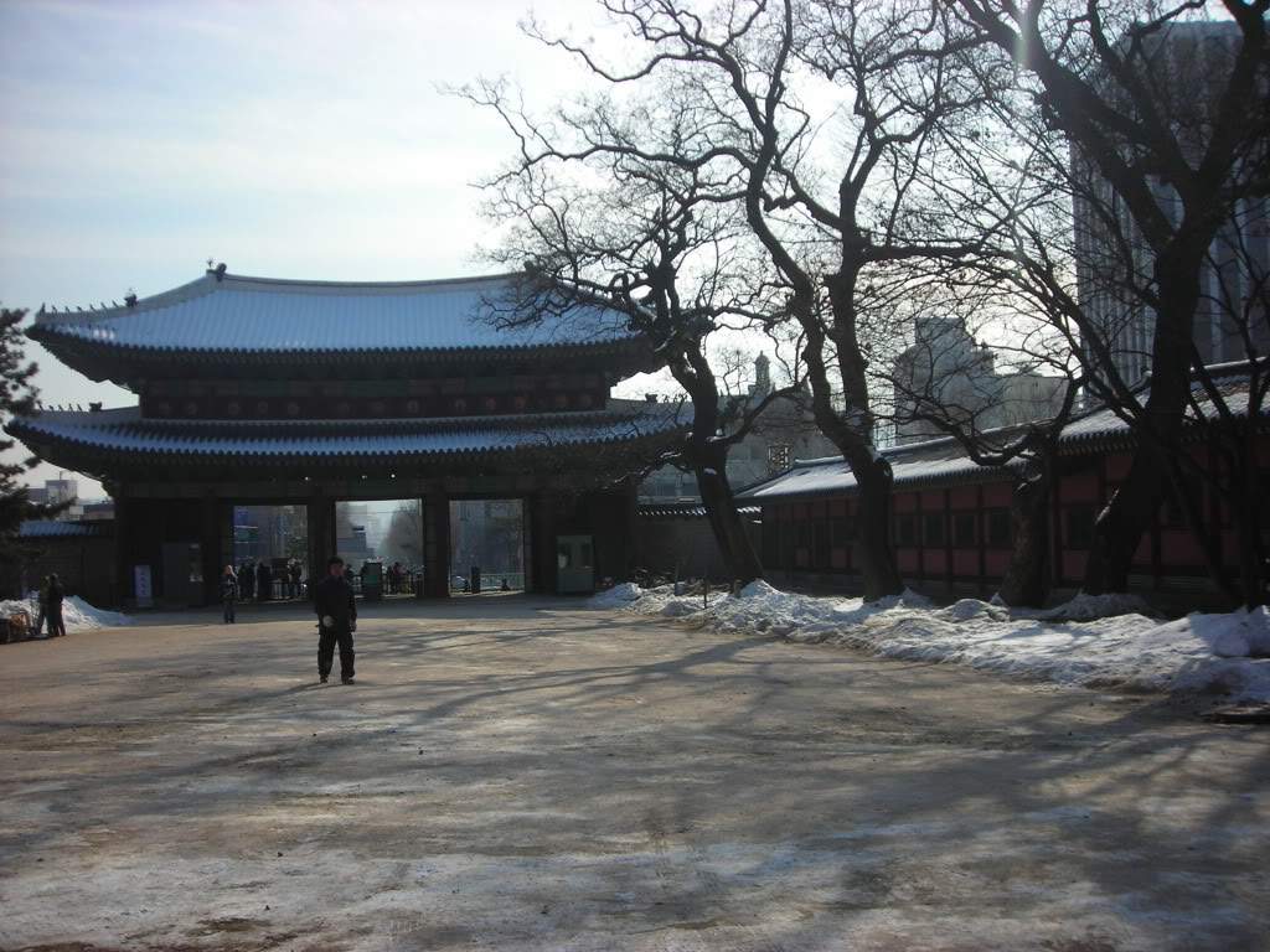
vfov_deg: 37.7
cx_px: 635
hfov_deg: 49.0
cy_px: 476
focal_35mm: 38
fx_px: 1394
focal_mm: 6.3
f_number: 6.4
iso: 50
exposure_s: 1/244
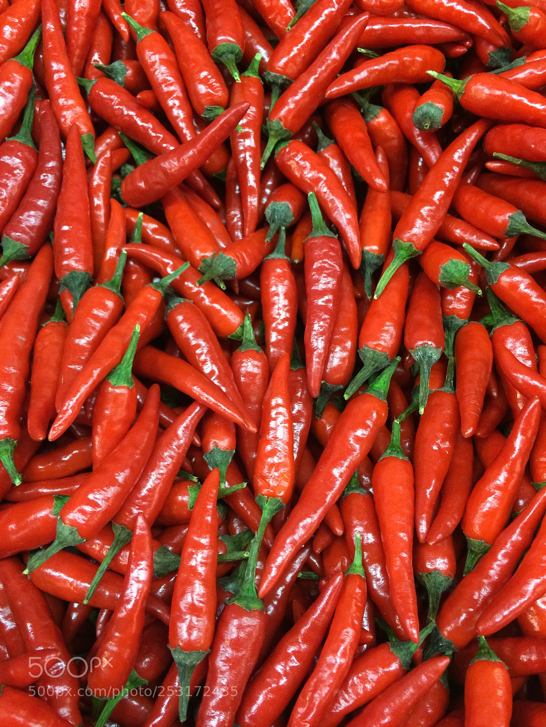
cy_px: 364
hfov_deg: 48.2
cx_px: 273
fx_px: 610
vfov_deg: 61.7
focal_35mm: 29
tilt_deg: -57.1
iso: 200
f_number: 2.2
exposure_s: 1/30
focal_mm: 4.15
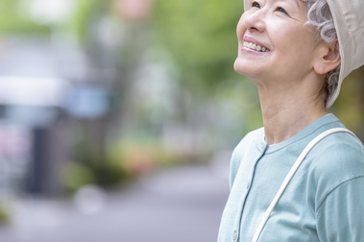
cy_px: 76
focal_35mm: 238
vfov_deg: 5.8
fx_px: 2404
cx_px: 218
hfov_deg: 8.7
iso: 160
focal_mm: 141
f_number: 2.8
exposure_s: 1/500
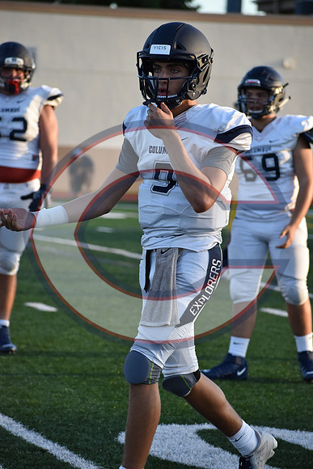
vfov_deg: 9.8
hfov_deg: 6.5
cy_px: 234
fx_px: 2737
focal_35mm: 210
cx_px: 156
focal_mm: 140
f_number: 4.8
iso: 800
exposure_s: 1/1000
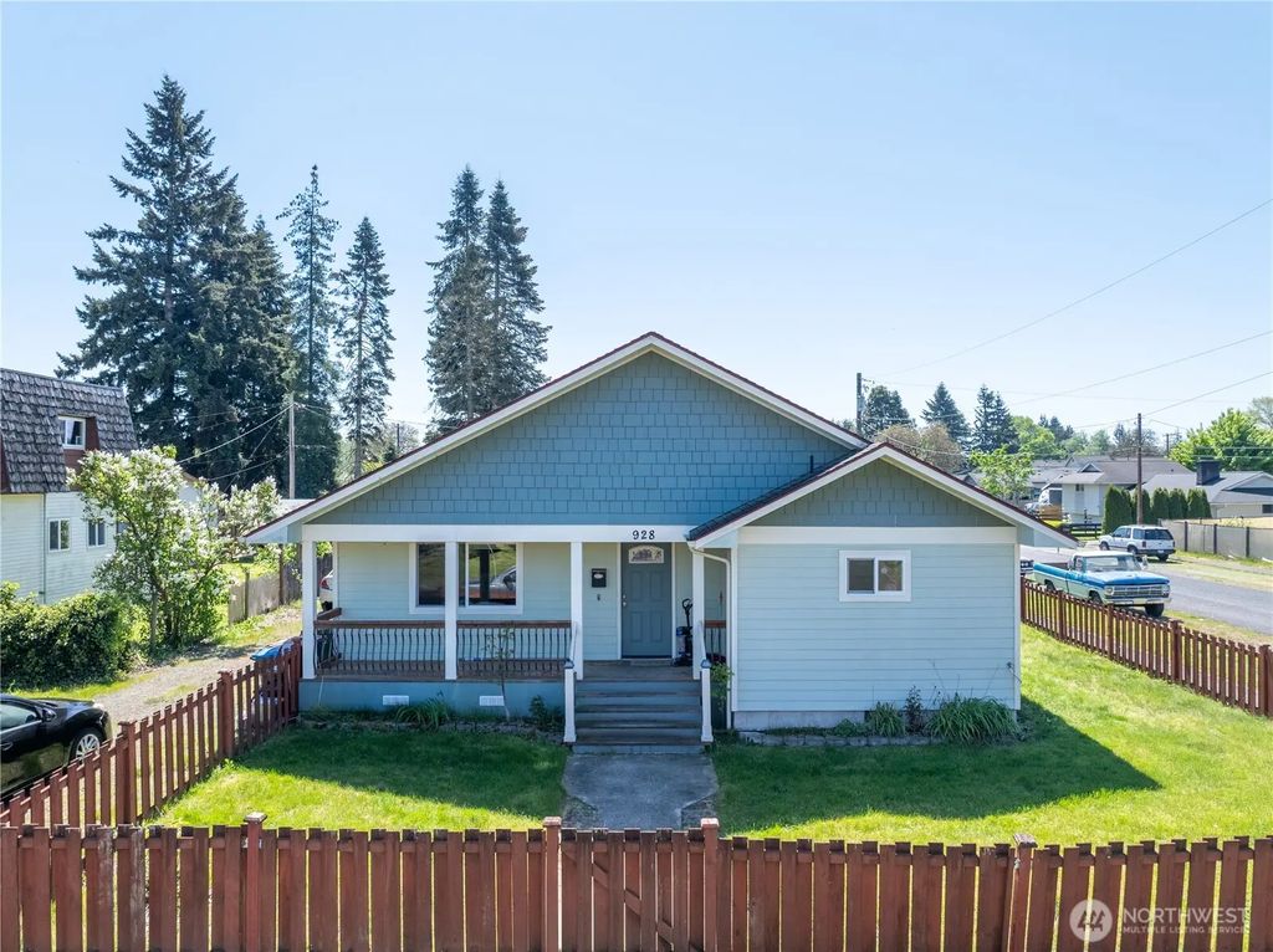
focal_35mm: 24
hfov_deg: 71.6
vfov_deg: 56.7
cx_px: 636
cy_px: 476
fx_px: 882
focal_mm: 12.29
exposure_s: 1/8000
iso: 190
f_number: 2.8
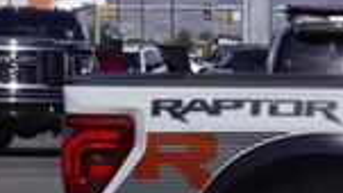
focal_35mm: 233
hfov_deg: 8.7
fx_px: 2122
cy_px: 288
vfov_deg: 5.2
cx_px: 709
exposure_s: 1/250
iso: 100
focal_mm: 35
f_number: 11
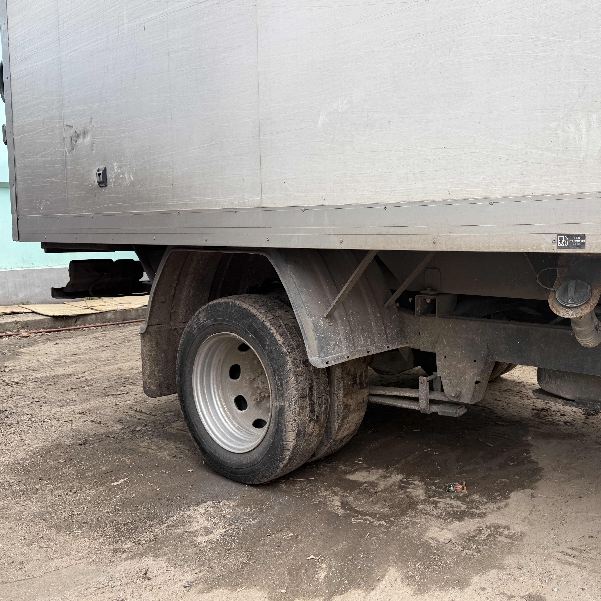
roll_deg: +1.9
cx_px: 407
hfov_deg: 54.4
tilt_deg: -5.5
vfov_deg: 55.6
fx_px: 570
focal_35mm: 29
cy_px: 300
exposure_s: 1/909
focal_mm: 6.76
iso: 80
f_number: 1.78
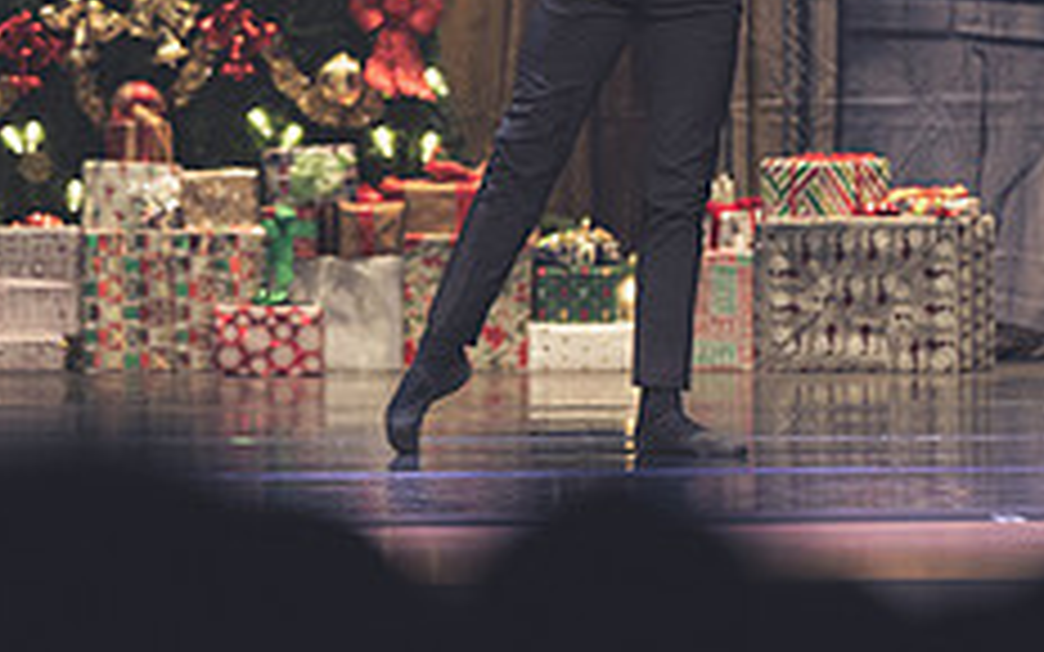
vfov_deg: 2.6
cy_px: 52
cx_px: 630
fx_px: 14482
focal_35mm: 509
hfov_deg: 4.1
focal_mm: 200
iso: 1250
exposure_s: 1/320
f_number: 2.8
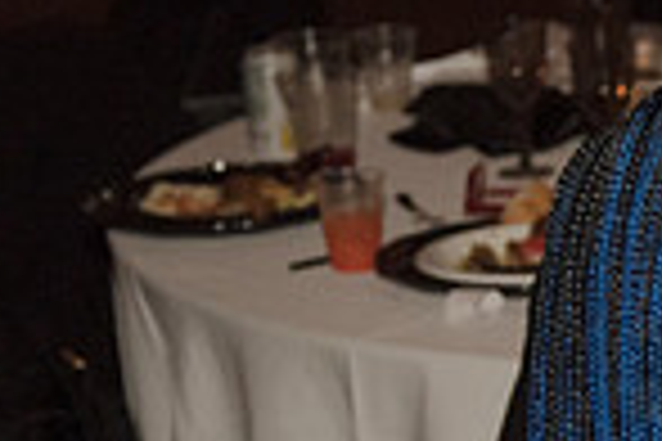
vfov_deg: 7.7
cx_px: 1234
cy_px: 560
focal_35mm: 177
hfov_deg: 10.8
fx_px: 3255
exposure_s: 1/250
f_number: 3.5
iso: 2000
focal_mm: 45
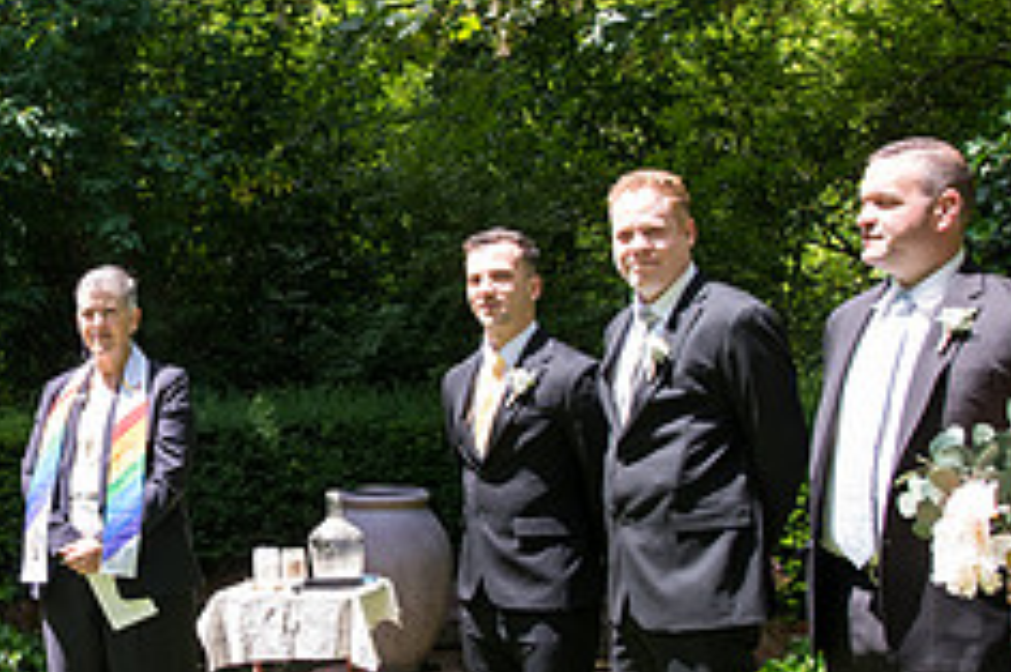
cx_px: 124
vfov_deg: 23.0
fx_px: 1656
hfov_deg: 32.5
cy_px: 349
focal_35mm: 59
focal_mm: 24
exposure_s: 1/400
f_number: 6.3
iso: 640
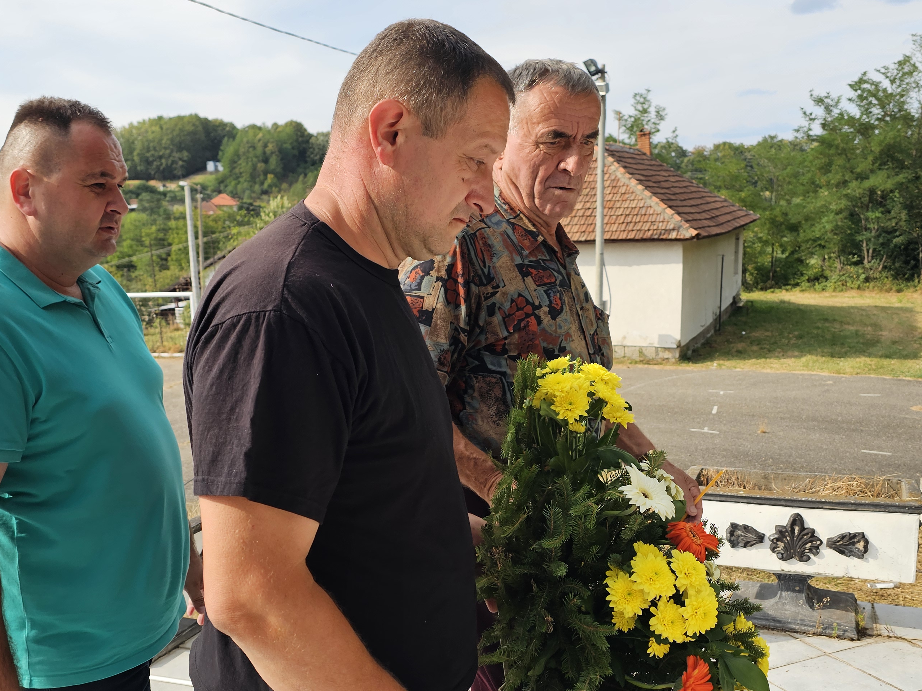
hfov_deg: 51.2
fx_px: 959
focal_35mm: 36
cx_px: 397
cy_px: 436
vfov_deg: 39.4
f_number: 1.7
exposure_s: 1/483
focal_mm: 6.3
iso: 16
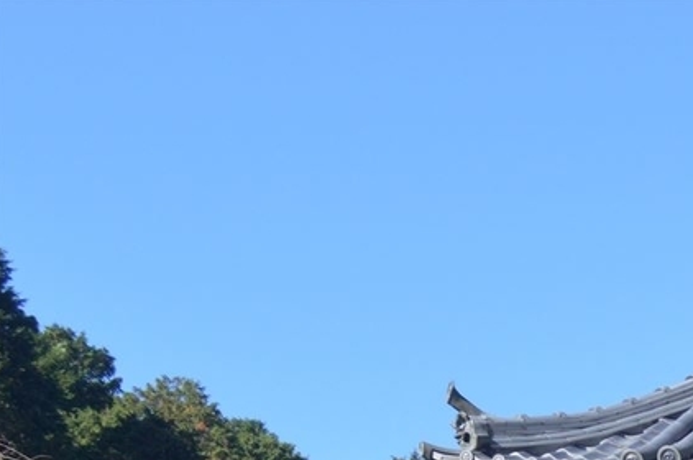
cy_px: 652
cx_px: 980
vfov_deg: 11.8
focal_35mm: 111
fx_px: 2133
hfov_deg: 17.0
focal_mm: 26
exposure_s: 1/320
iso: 400
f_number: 9
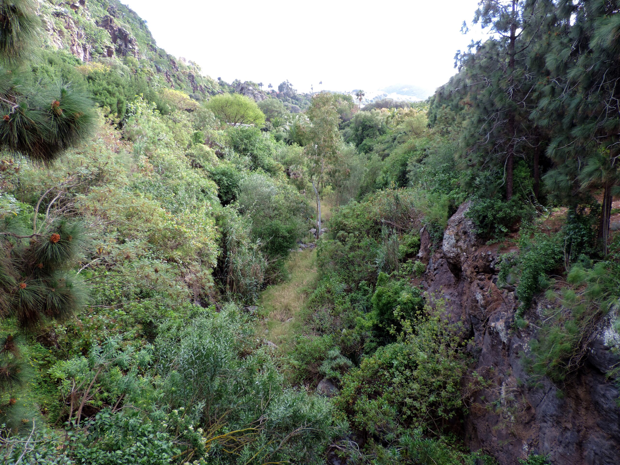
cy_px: 232
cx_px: 310
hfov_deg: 71.6
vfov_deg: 56.8
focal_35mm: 24
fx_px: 430
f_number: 3
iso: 80
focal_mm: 4.3
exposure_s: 1/100
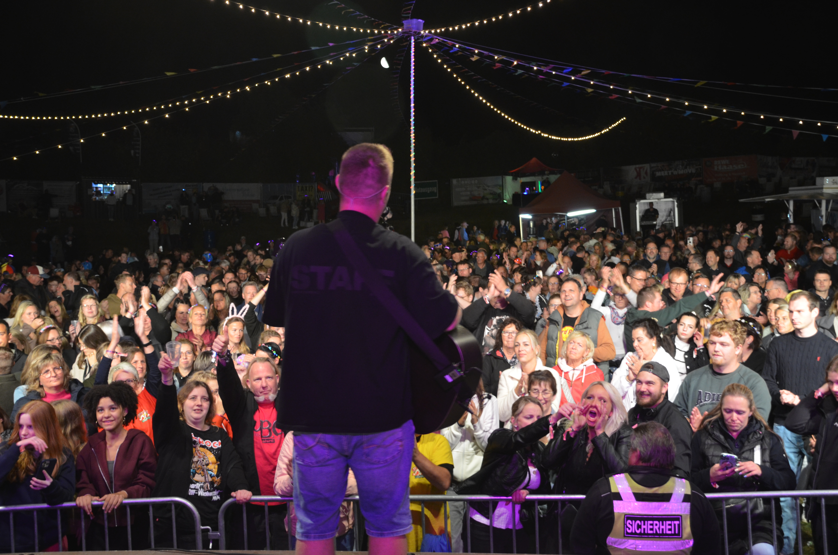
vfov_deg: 29.7
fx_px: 1045
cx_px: 419
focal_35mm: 45
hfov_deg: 43.7
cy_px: 278
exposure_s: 1/45
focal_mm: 30
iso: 800
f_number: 4.2
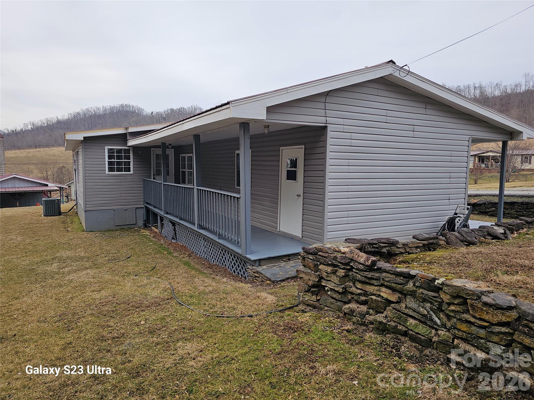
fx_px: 355
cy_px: 200
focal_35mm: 23
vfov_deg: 58.9
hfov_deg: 73.9
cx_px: 267
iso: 10
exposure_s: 1/296
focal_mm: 6.3
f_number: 1.7
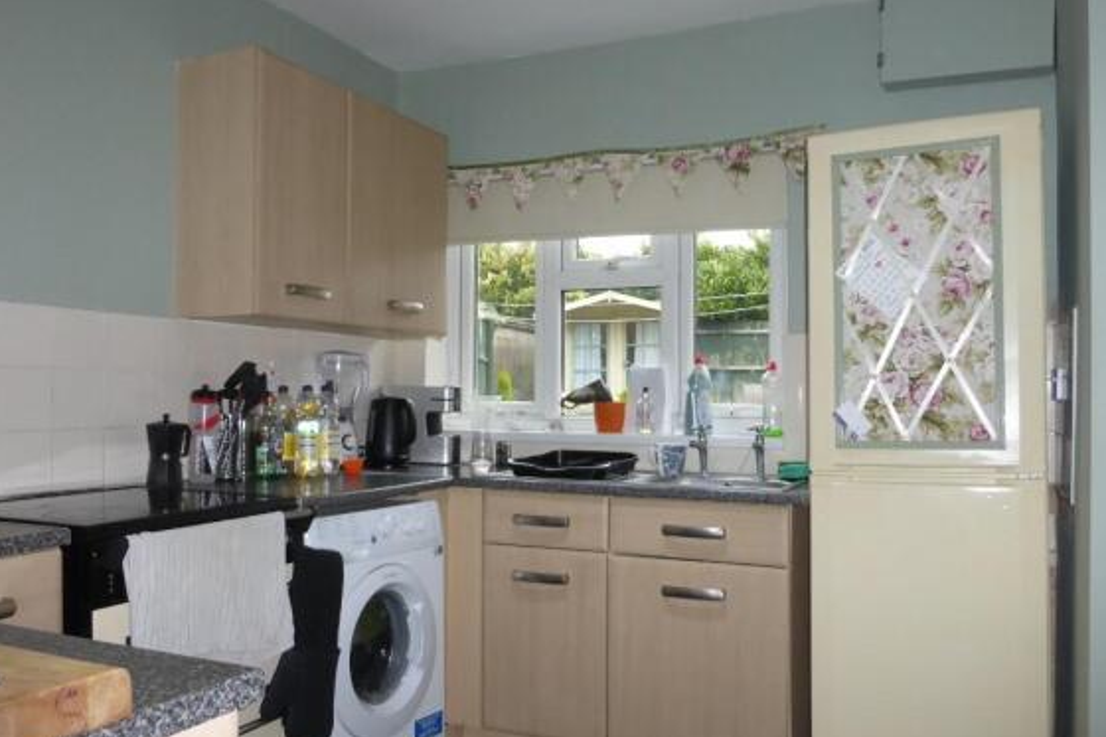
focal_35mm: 26
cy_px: 424
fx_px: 798
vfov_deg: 49.4
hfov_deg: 69.4
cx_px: 536
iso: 250
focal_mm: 4.3
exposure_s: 1/60
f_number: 3.3
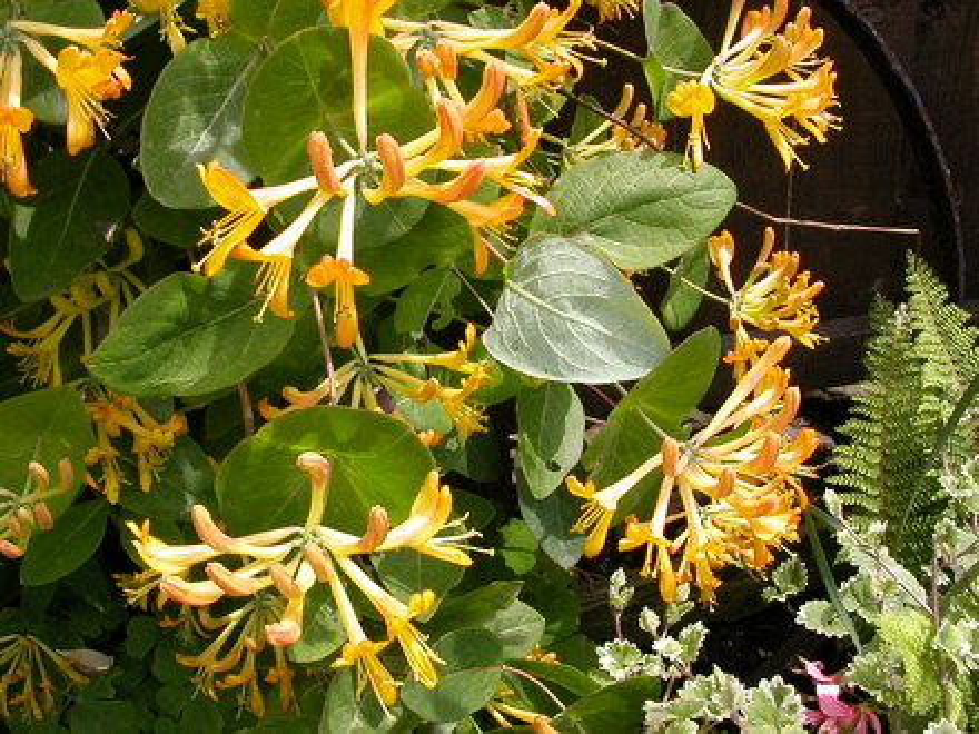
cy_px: 367
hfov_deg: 50.1
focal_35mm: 37
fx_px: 1046
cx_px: 490
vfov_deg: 38.7
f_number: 4.5
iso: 100
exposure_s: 1/215
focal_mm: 5.6
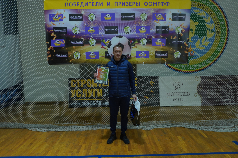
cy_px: 79
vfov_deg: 50.4
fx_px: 169
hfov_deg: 70.4
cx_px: 119
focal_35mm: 26
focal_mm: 17
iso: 640
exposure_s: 1/125
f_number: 4
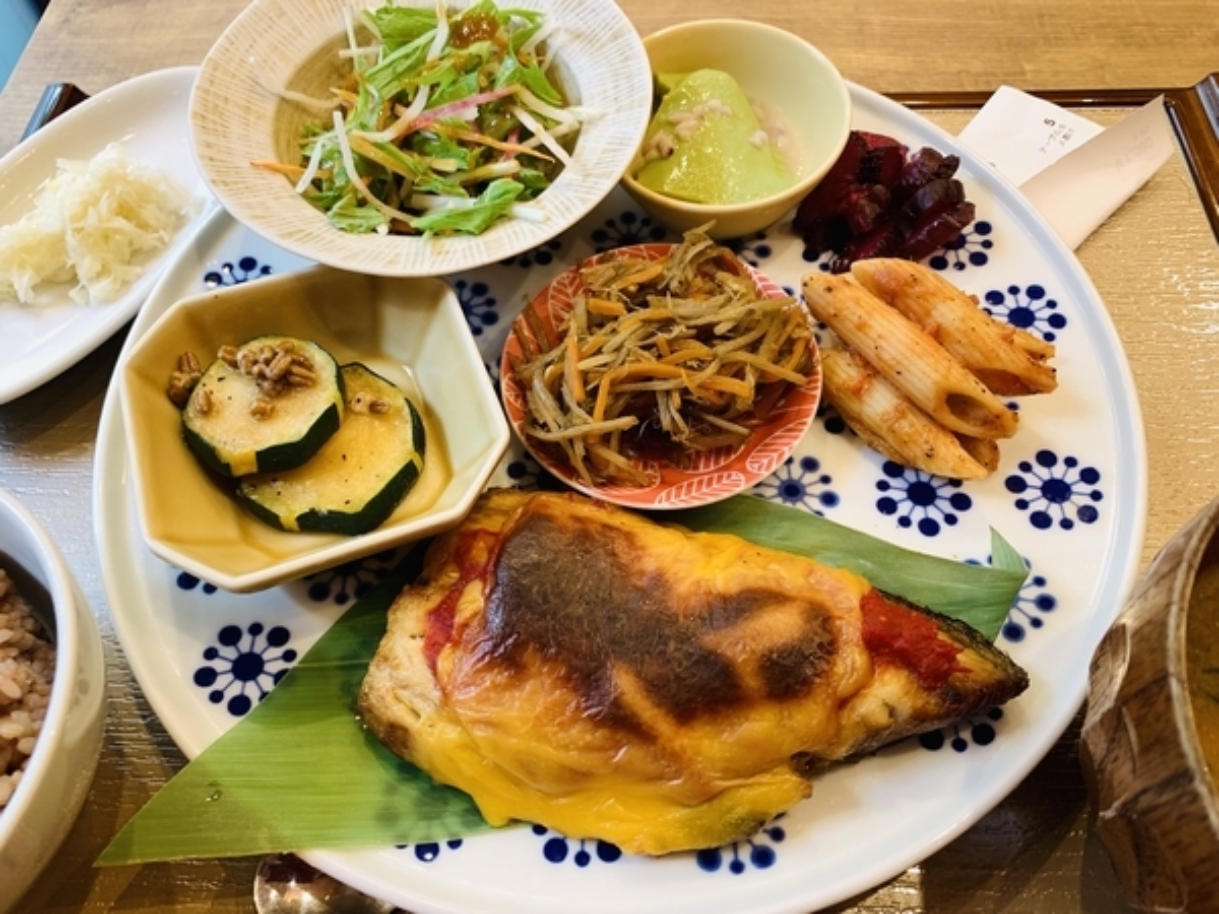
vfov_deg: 53.1
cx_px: 610
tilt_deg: -59.9
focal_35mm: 26
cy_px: 457
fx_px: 916
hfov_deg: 67.3
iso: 80
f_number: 1.8
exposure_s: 1/50
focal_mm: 4.25
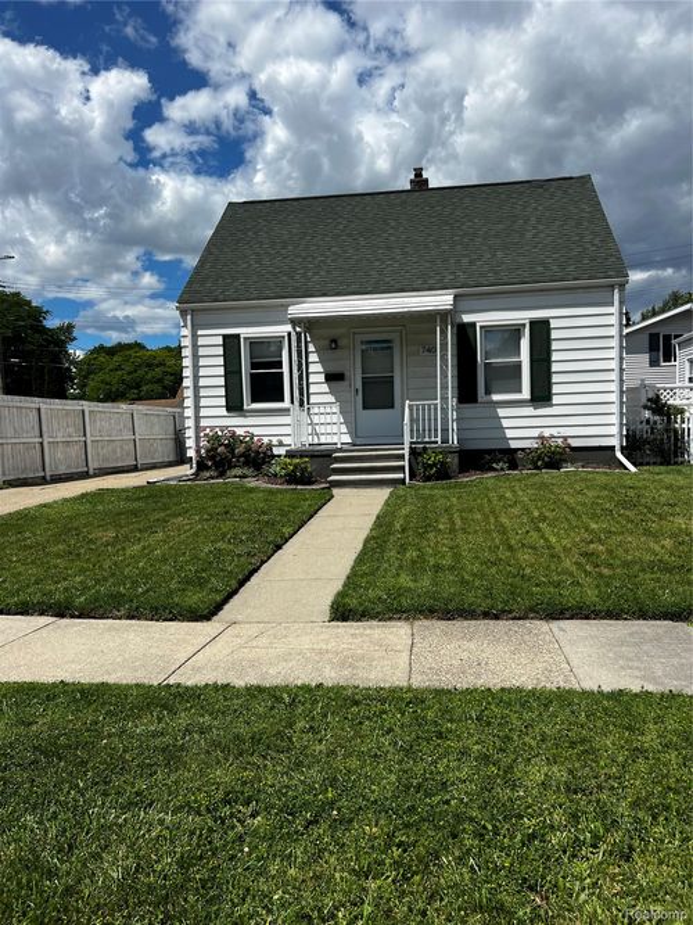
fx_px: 694
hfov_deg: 53.0
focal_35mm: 26
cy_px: 462
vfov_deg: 67.3
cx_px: 346
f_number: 1.5
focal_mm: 5.7
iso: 50
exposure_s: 1/6993
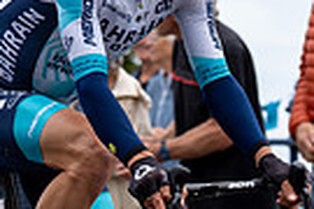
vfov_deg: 4.1
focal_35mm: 339
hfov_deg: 6.1
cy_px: 15
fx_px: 2957
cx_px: 126
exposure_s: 1/1000
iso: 320
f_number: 3.5
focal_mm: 79
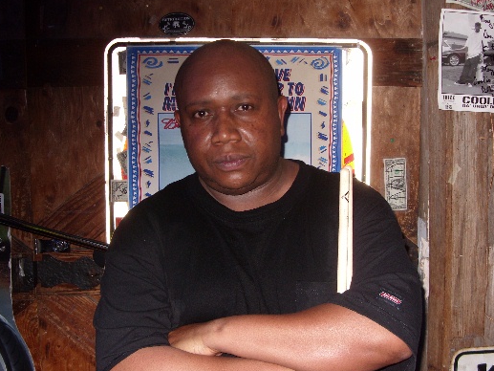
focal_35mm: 47
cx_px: 230
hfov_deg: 40.4
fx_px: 671
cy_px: 177
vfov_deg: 30.9
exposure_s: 1/30
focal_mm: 6.3
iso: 100
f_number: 2.8
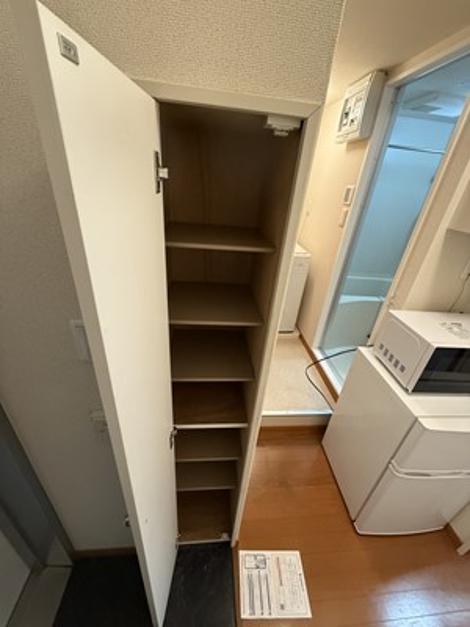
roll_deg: -6.0
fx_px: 253
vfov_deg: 102.1
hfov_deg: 85.7
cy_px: 314
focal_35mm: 14
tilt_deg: -28.3
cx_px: 235
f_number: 2.2
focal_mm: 2.22
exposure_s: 1/50
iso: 500
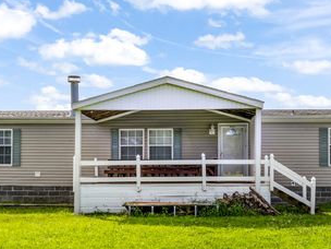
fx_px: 363
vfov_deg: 37.4
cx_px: 188
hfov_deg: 48.8
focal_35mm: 38
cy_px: 161
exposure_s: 1/160
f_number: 8
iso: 100
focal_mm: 16
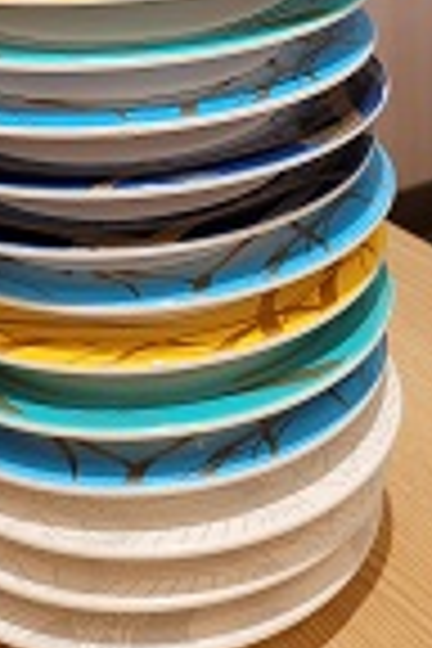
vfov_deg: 24.5
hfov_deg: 17.8
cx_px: 106
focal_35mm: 76
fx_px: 1368
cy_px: -99
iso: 160
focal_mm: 5
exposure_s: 1/60
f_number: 1.8
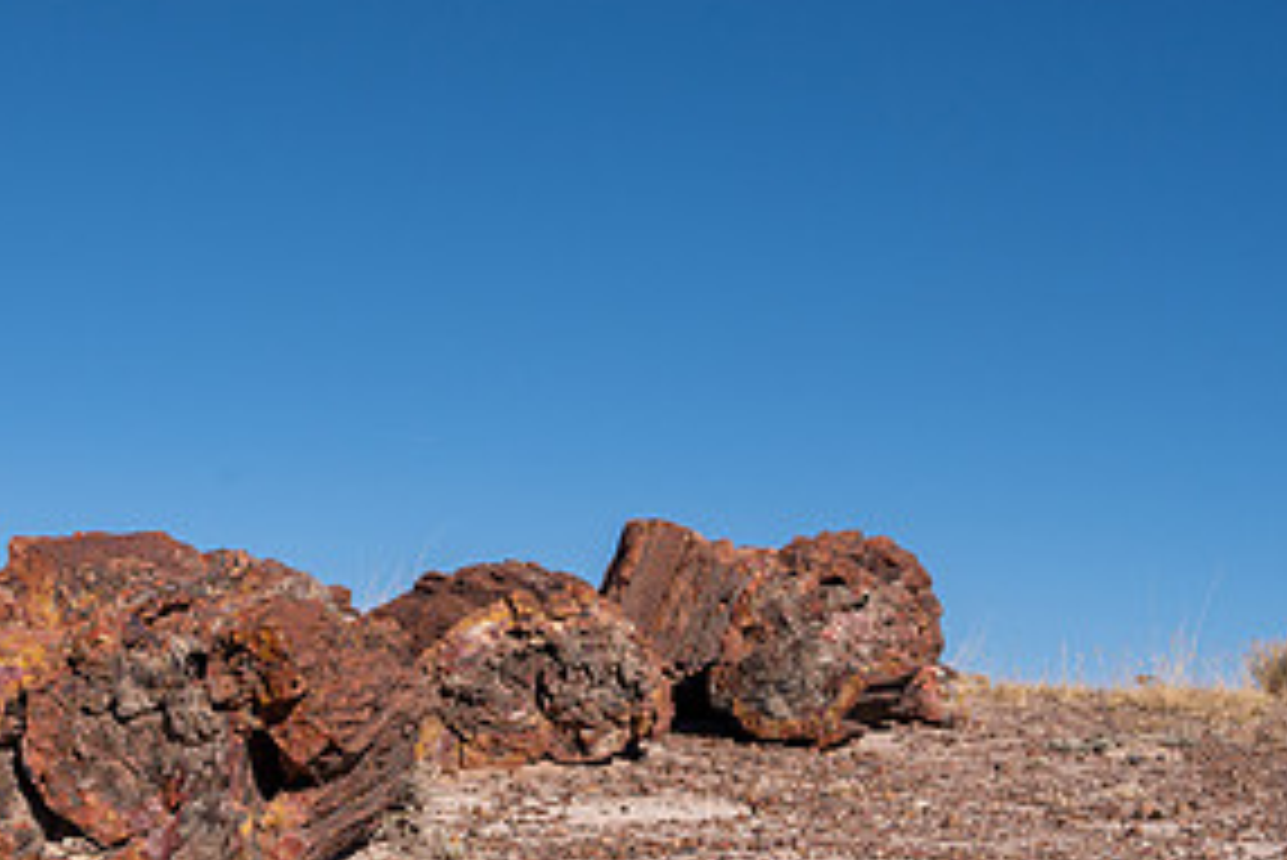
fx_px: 2575
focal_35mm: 72
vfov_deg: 18.9
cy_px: 513
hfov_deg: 27.7
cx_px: 344
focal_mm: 31.5
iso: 200
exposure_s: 1/640
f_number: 9
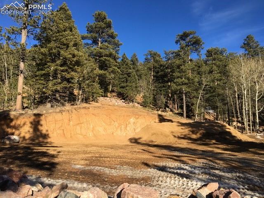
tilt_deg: +9.4
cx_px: 132
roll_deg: +0.1
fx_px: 221
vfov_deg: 48.2
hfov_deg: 61.7
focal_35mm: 29
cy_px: 99
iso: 25
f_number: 2.2
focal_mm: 4.15
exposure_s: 1/1166
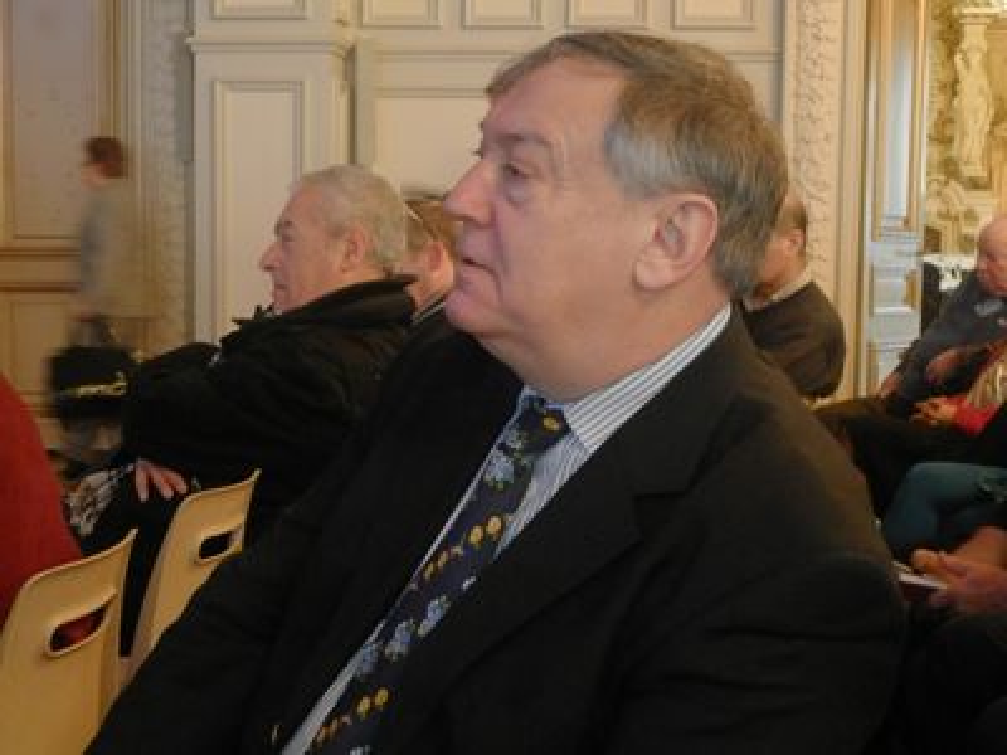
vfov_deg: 26.6
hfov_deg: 34.9
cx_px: 504
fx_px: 1600
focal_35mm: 55
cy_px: 378
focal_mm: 9.9
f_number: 3.8
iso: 800
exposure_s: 1/8
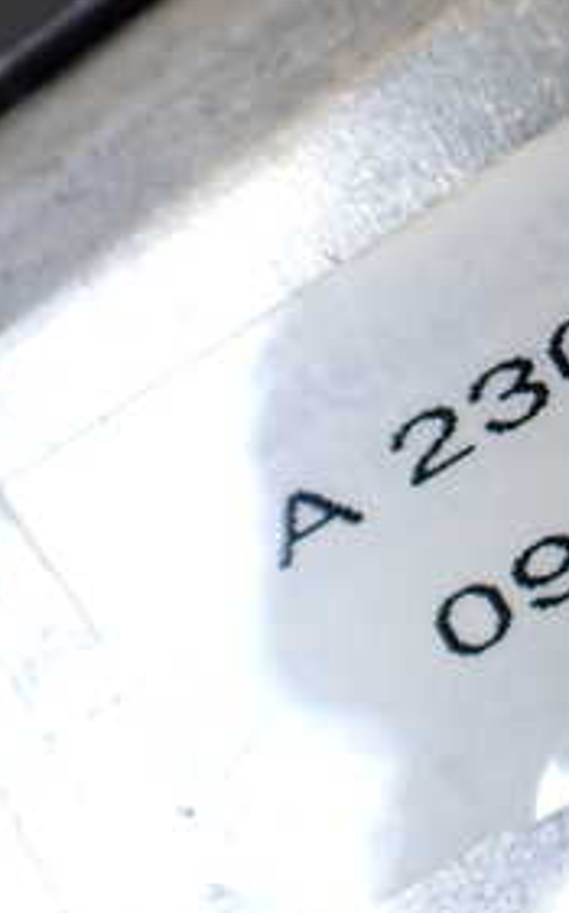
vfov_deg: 29.9
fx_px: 1692
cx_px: 784
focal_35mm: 68
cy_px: 263
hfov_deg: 17.6
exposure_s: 1/125
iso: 125
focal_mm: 5.4
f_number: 2.3
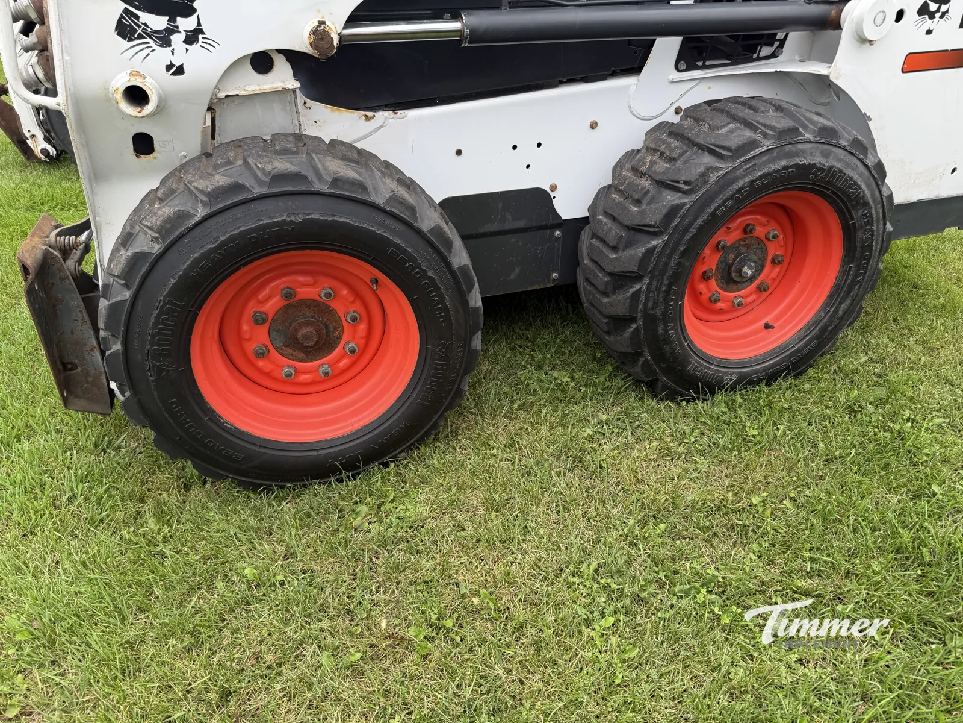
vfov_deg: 56.8
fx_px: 668
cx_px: 482
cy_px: 362
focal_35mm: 24
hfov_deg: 71.6
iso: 80
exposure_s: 1/184
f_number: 1.78
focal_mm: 6.76
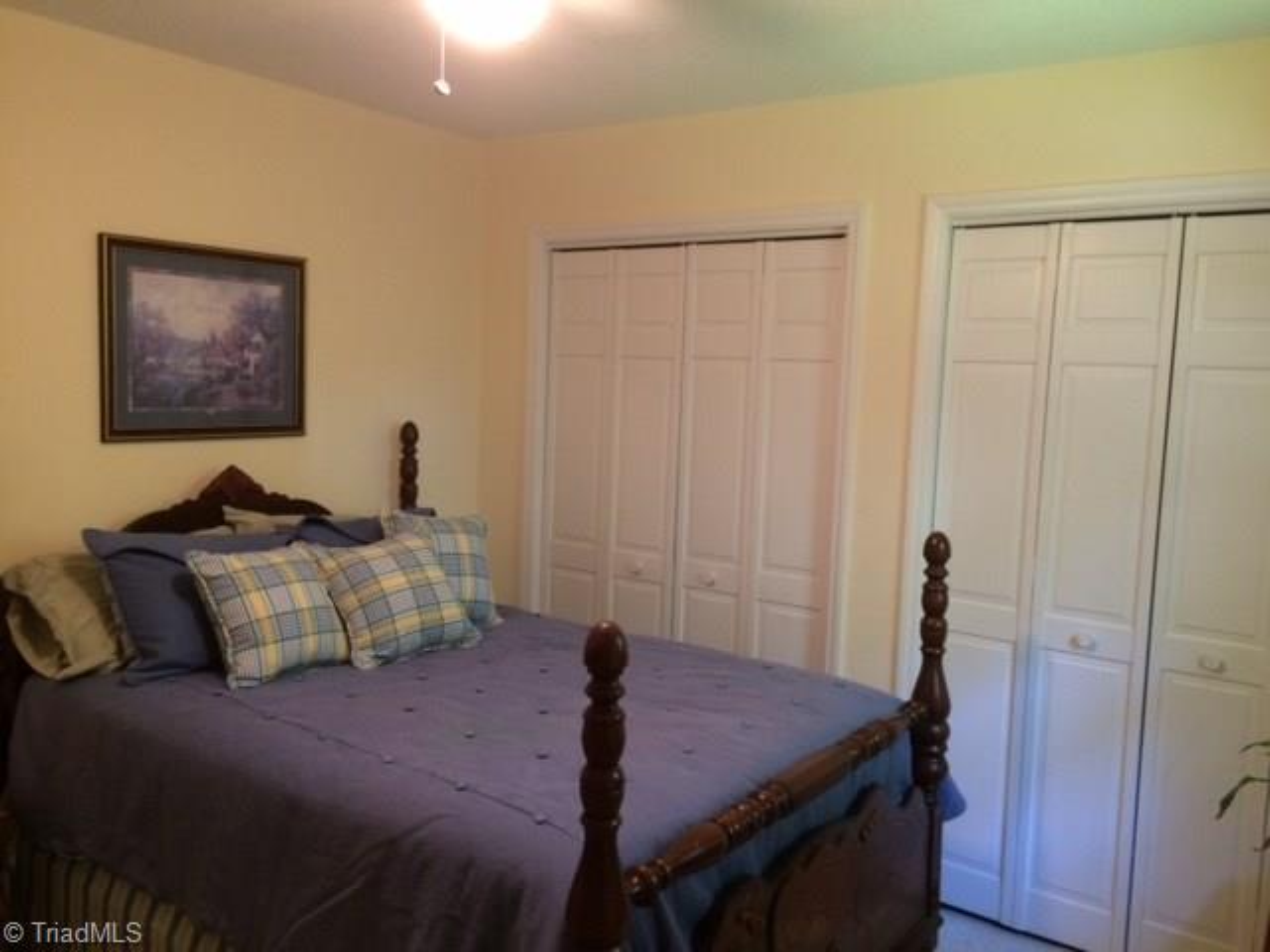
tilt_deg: -3.0
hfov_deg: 61.7
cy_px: 476
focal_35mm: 29
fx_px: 1064
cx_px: 635
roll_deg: -1.5
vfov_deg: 48.2
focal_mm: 4.15
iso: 160
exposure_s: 1/30
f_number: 2.2
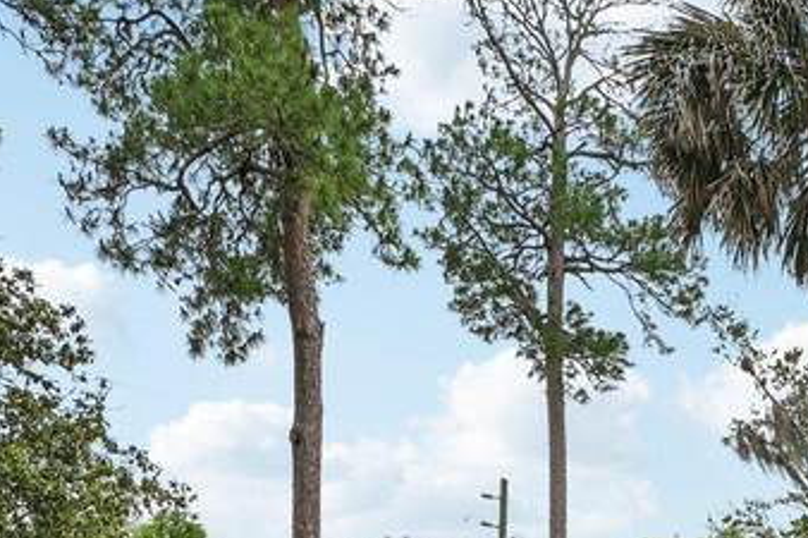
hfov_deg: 34.3
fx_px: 1189
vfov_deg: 21.4
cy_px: 812
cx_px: 801
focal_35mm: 53
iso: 100
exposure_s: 1/90
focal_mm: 14
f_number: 8
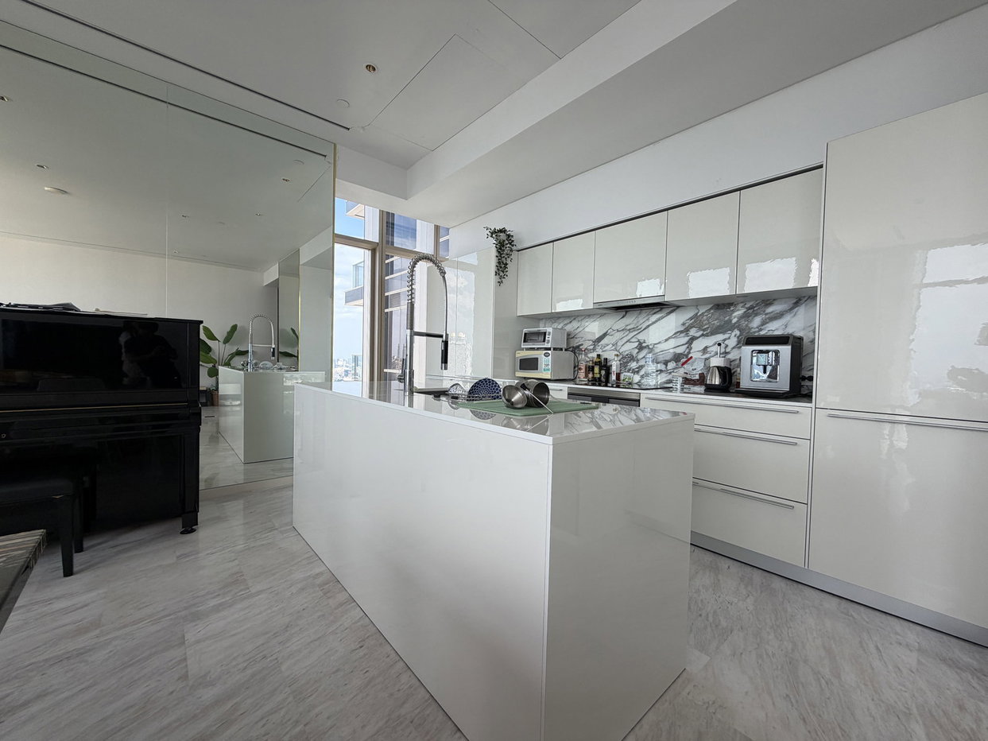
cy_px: 370
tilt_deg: -1.1
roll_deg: -0.5
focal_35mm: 14
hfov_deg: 102.1
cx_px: 494
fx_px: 400
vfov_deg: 85.7
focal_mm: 2.22
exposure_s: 1/121
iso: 50
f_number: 2.2
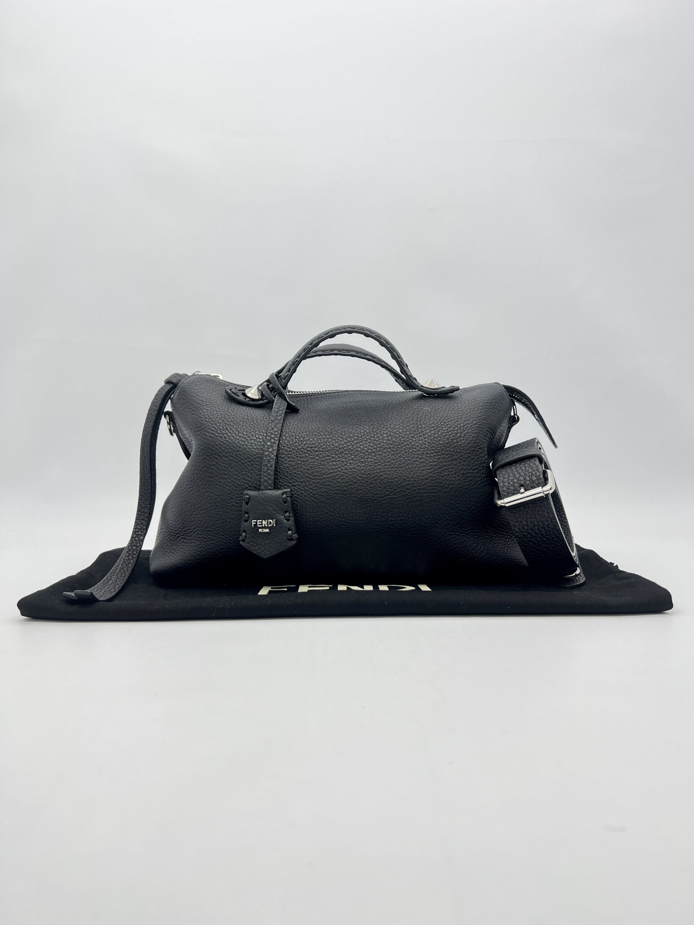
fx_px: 695
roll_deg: +0.4
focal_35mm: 26
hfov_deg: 53.1
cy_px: 462
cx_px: 347
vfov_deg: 67.3
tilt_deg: -1.7
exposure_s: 1/231
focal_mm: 5.7
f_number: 1.5
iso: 40
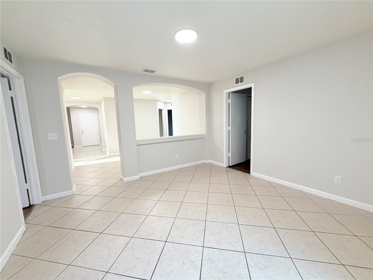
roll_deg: +1.4
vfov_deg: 85.7
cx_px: 186
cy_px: 140
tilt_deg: -7.4
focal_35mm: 14
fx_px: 151
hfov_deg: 102.1
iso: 320
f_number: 2.2
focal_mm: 2.22
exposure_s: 1/120
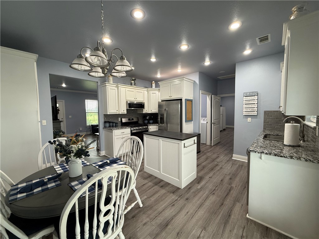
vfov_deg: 85.7
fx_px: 129
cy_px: 120
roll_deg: +0.3
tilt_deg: -4.1
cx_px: 160
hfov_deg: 102.1
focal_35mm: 14
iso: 200
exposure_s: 1/60
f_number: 2.2
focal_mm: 2.22
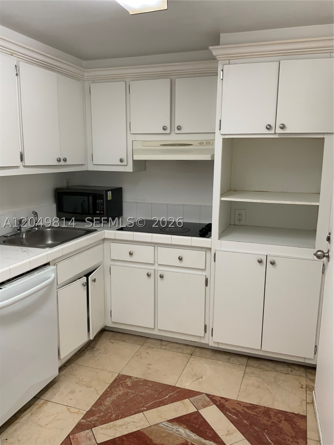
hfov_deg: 48.2
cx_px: 167
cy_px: 222
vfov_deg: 61.7
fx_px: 373
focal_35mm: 29
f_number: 1.8
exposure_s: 1/60
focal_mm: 3
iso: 50
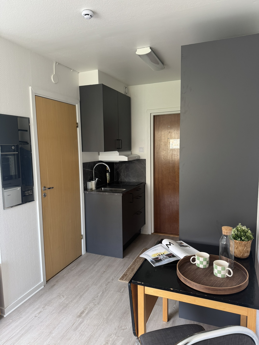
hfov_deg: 56.8
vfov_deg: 71.6
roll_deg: +0.5
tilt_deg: -6.2
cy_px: 172
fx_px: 239
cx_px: 130
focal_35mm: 24
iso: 160
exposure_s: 1/50
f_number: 1.78
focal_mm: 6.76
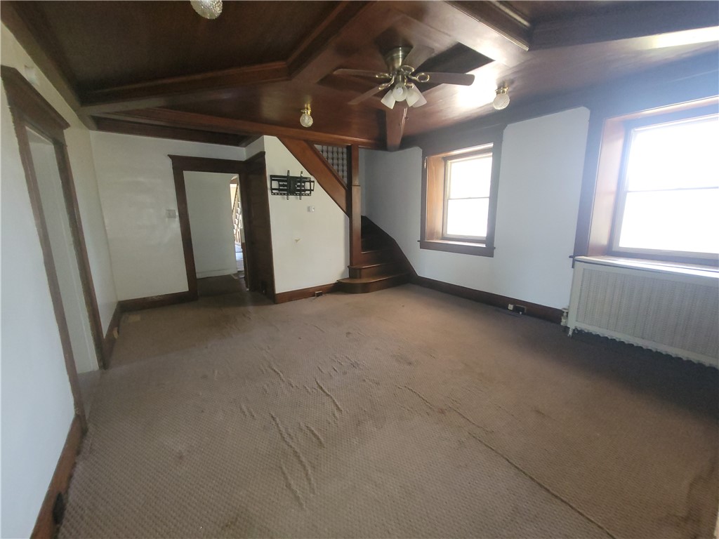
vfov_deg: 89.9
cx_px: 360
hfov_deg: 106.2
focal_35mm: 13
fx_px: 270
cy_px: 270
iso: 320
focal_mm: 2.2
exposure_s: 1/60
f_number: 2.2
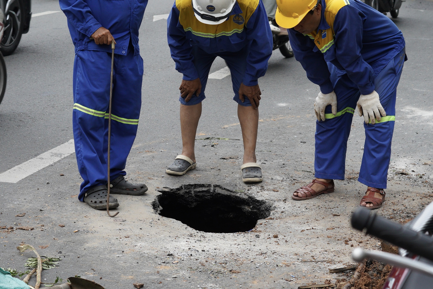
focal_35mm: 75
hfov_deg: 27.0
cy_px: 144
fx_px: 902
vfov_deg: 18.2
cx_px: 216
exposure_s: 1/200
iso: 640
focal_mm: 50
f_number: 5.6
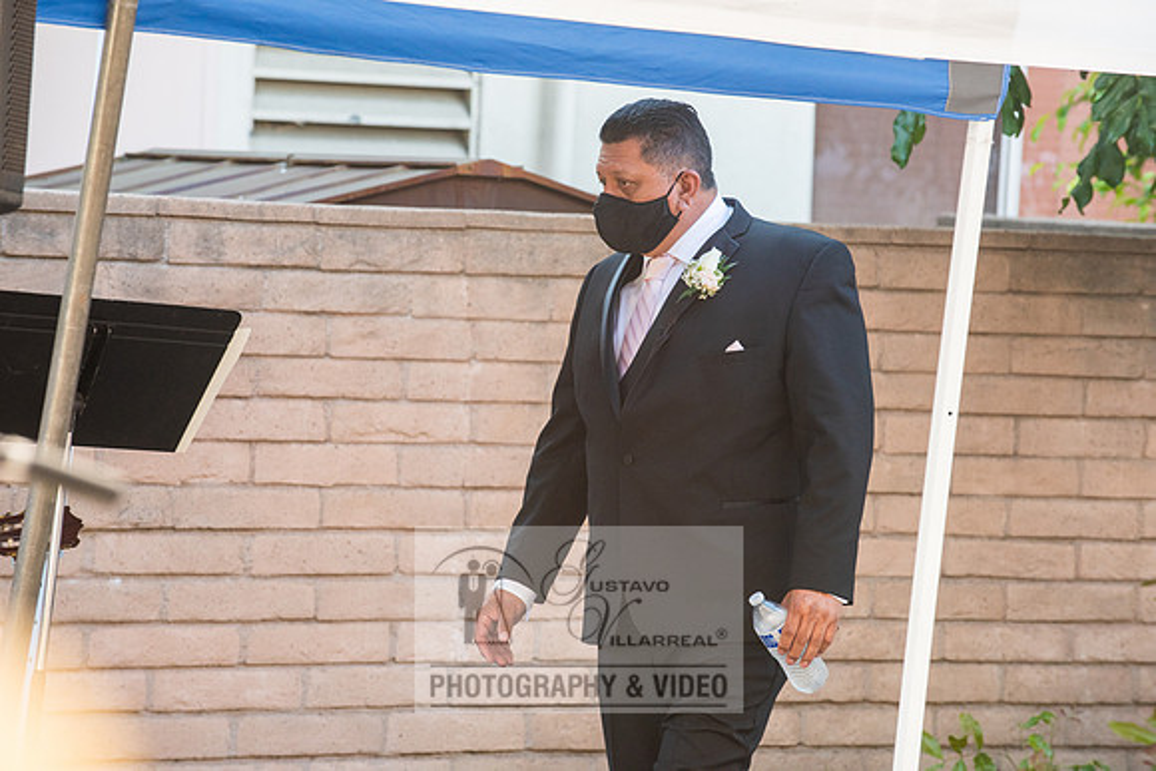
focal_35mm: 200
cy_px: 386
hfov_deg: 10.3
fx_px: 6423
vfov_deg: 6.9
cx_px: 578
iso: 640
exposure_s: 1/200
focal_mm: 200
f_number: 7.1
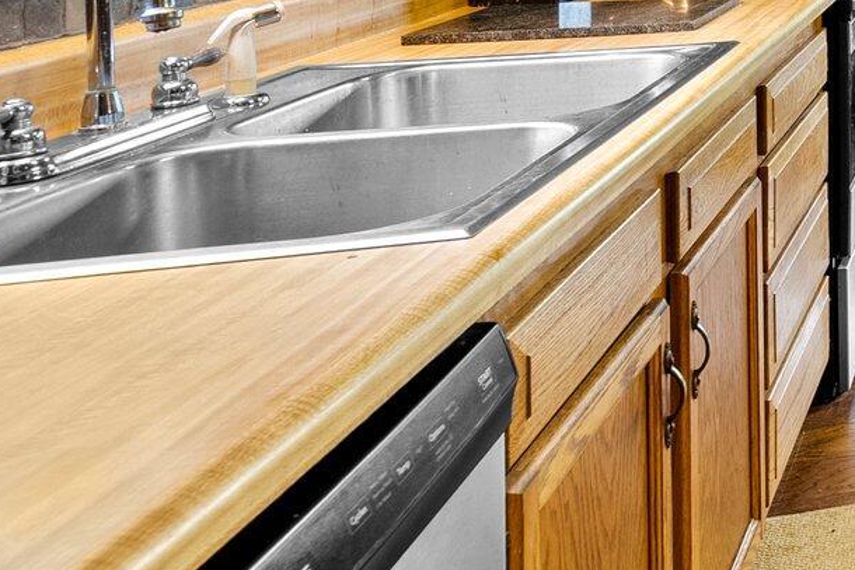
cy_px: -162
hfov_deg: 26.0
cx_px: 1372
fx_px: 1116
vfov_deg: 25.0
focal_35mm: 47
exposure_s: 1/2
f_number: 9
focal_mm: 14
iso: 640
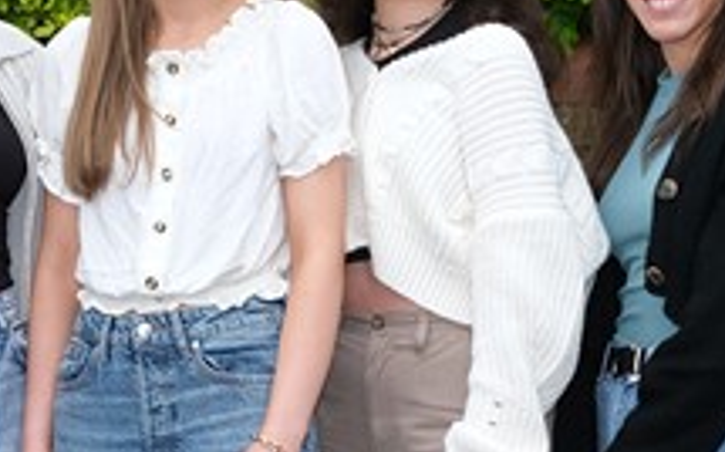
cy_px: 437
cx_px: 138
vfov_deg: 9.1
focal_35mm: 143
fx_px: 2823
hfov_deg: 14.5
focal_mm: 28.9
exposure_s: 1/110
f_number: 4.5
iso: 400
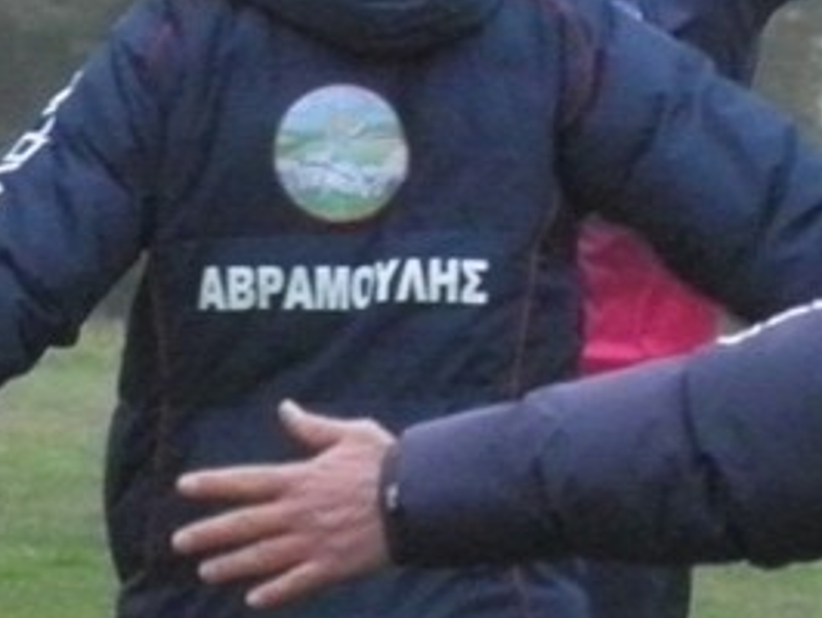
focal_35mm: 1028
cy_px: 159
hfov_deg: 1.9
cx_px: 609
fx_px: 24433
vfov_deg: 1.4
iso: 1600
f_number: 4.5
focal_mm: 74.5
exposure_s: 1/100
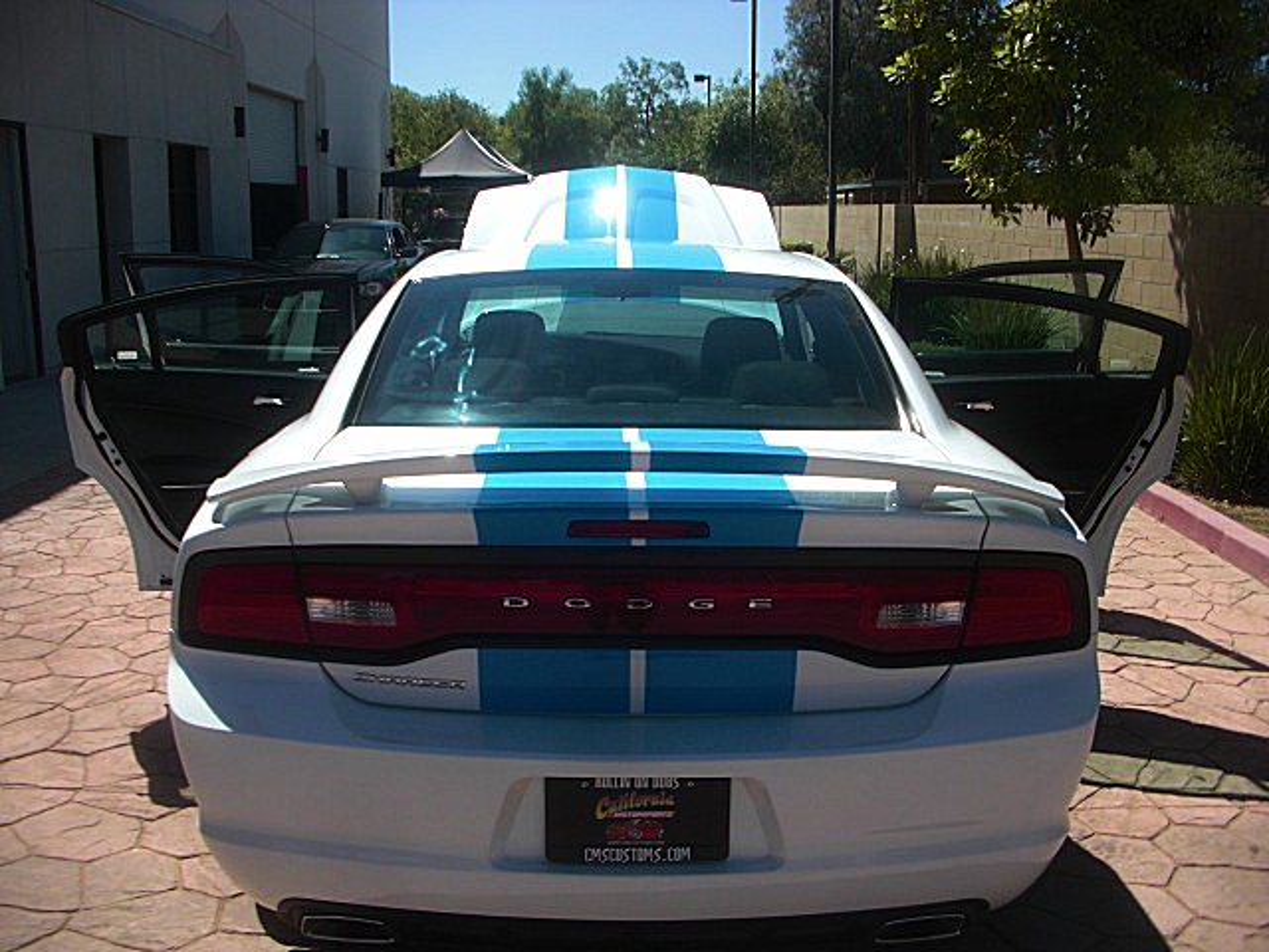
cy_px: 476
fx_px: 1320
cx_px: 634
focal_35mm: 36
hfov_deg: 51.4
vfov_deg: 39.7
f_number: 7.9
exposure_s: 1/125
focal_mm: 6.3
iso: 50
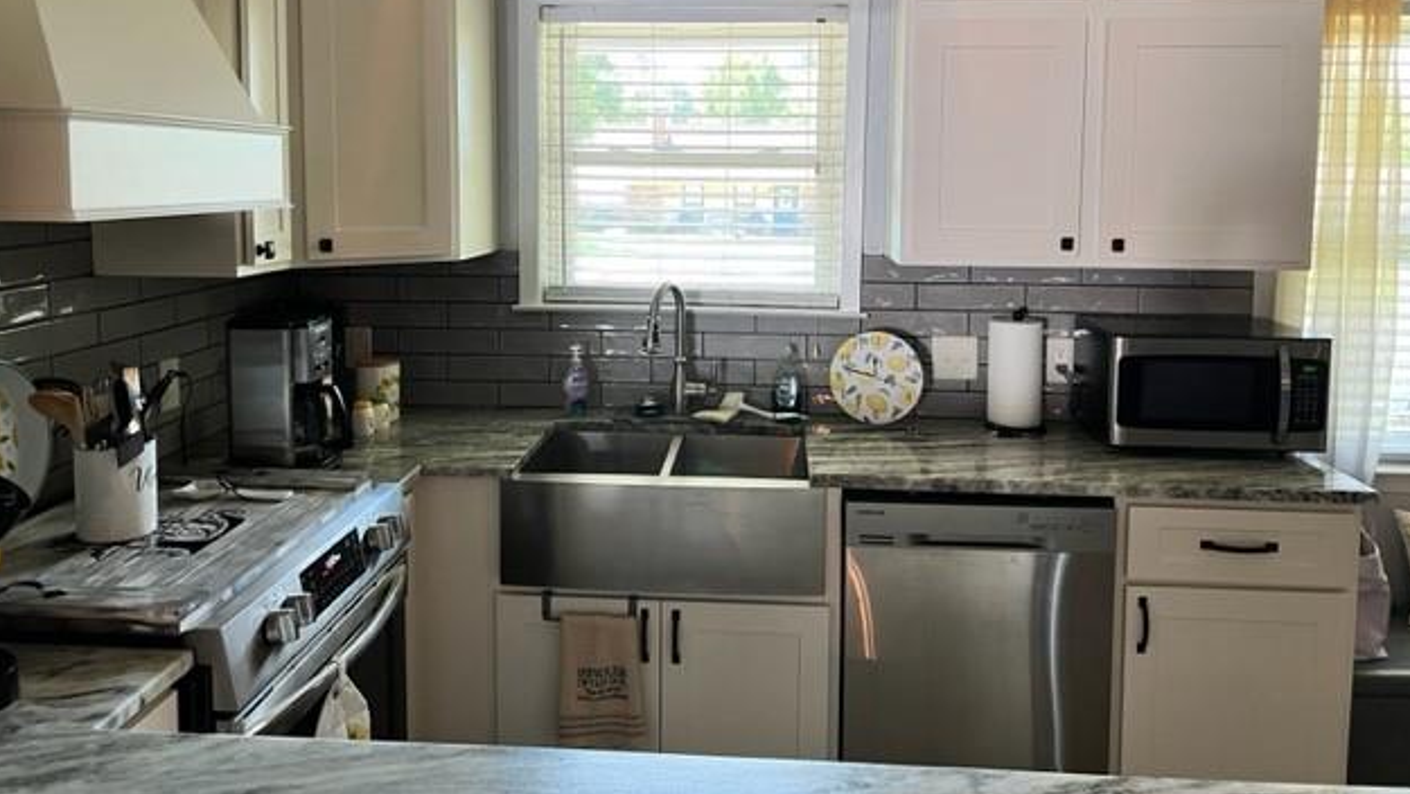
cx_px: 704
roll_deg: -0.3
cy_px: 259
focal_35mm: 29
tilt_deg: -5.7
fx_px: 1085
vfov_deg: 39.7
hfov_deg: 66.1
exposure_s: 1/60
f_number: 1.5
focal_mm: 5.7
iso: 100
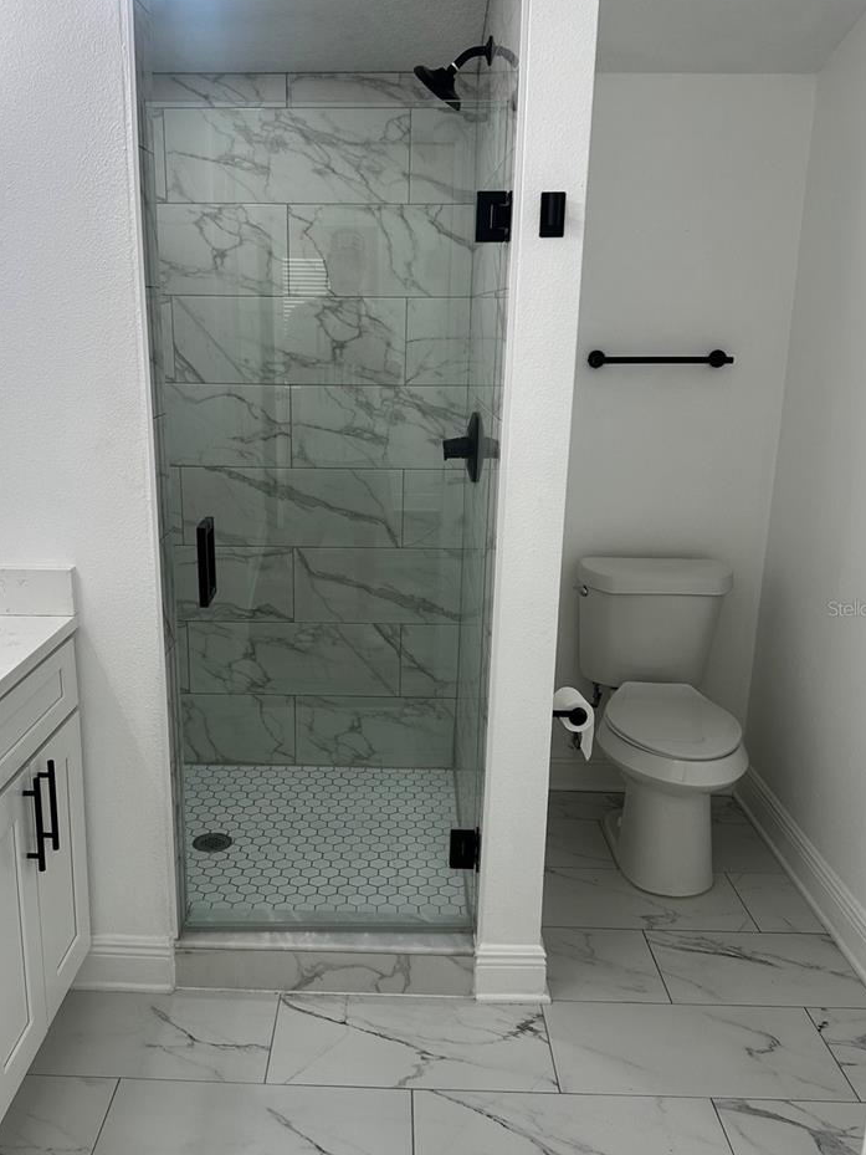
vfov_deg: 58.3
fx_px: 1034
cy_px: 608
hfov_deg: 45.3
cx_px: 357
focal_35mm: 31
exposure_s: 1/120
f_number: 1.78
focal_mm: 6.86
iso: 100
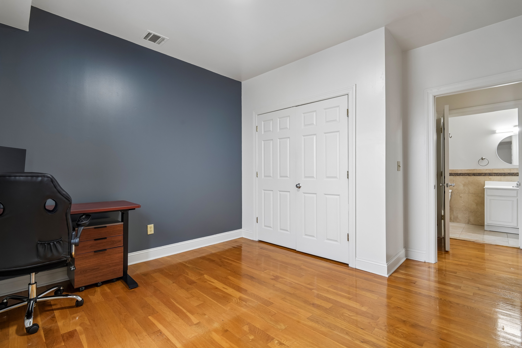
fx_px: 232
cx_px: 261
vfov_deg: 73.7
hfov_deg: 96.7
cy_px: 174
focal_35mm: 16
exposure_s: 1/6
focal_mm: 16
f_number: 8
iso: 400
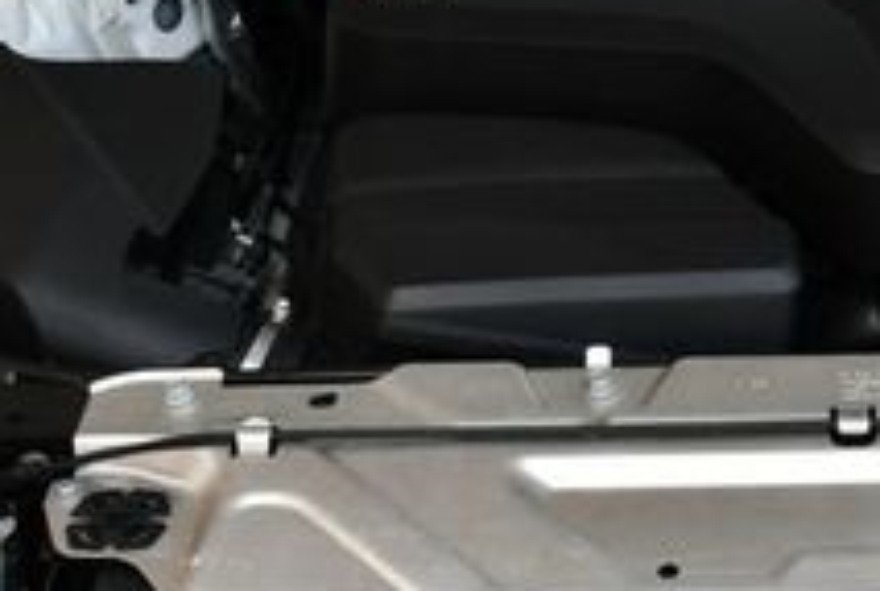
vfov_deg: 12.7
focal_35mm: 108
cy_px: 364
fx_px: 2646
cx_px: 855
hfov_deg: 18.5
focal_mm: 18
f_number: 5.6
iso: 400
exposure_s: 1/250
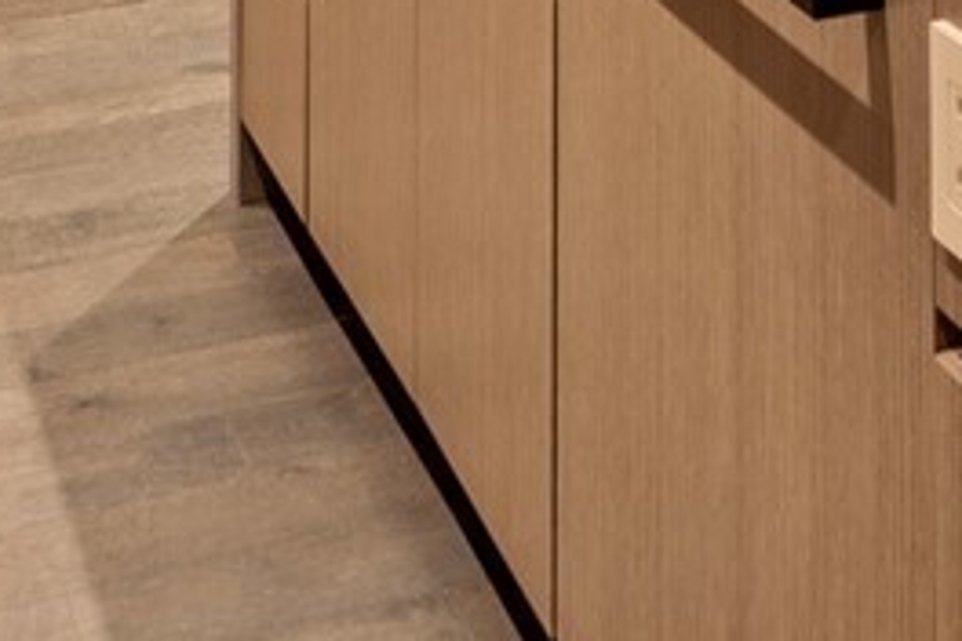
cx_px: 709
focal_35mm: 90
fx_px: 2405
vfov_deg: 12.0
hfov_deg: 22.4
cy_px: -934
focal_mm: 14
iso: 200
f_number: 8
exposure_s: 1/1.25
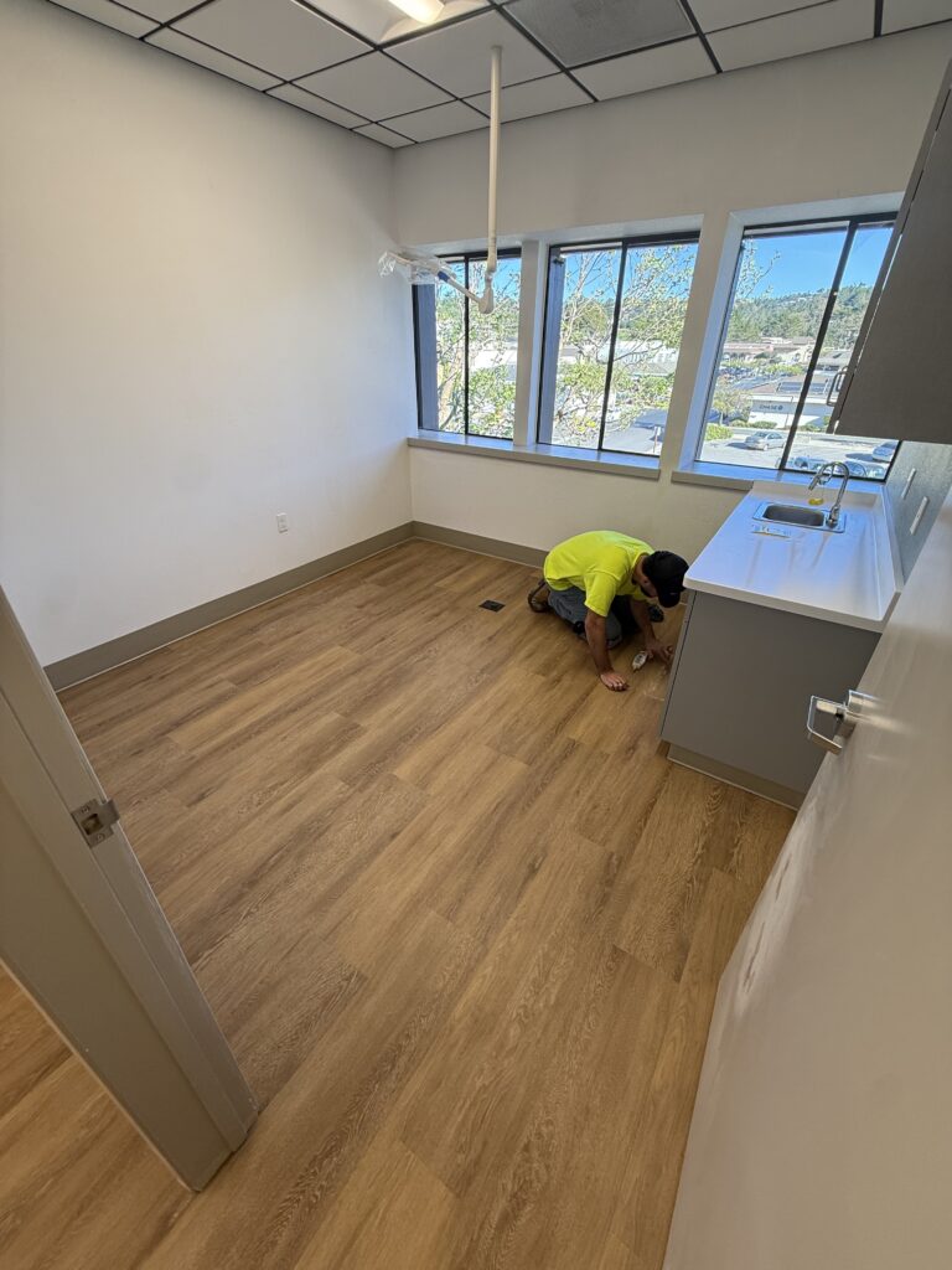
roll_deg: -1.2
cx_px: 476
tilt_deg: -29.5
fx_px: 513
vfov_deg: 102.1
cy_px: 635
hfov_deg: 85.7
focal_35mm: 14
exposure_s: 1/120
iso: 80
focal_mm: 2.22
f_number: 2.2
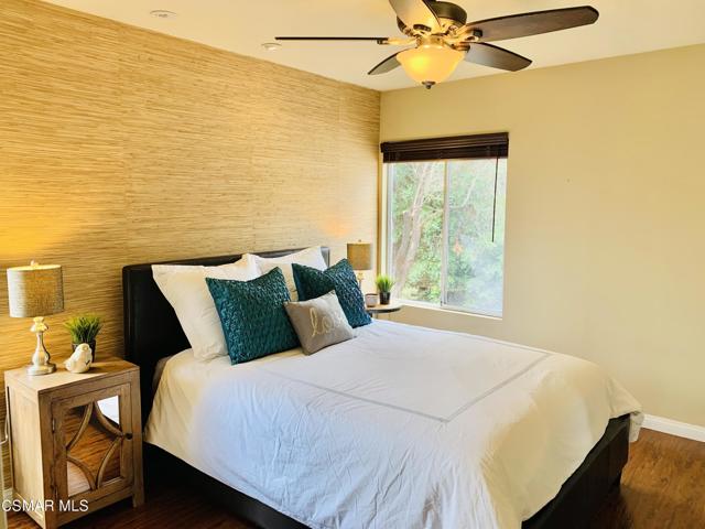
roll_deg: -0.8
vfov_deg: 53.1
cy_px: 264
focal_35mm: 26
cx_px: 352
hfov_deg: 67.3
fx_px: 530
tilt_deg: -6.7
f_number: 1.8
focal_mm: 4.25
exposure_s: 1/120
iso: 80
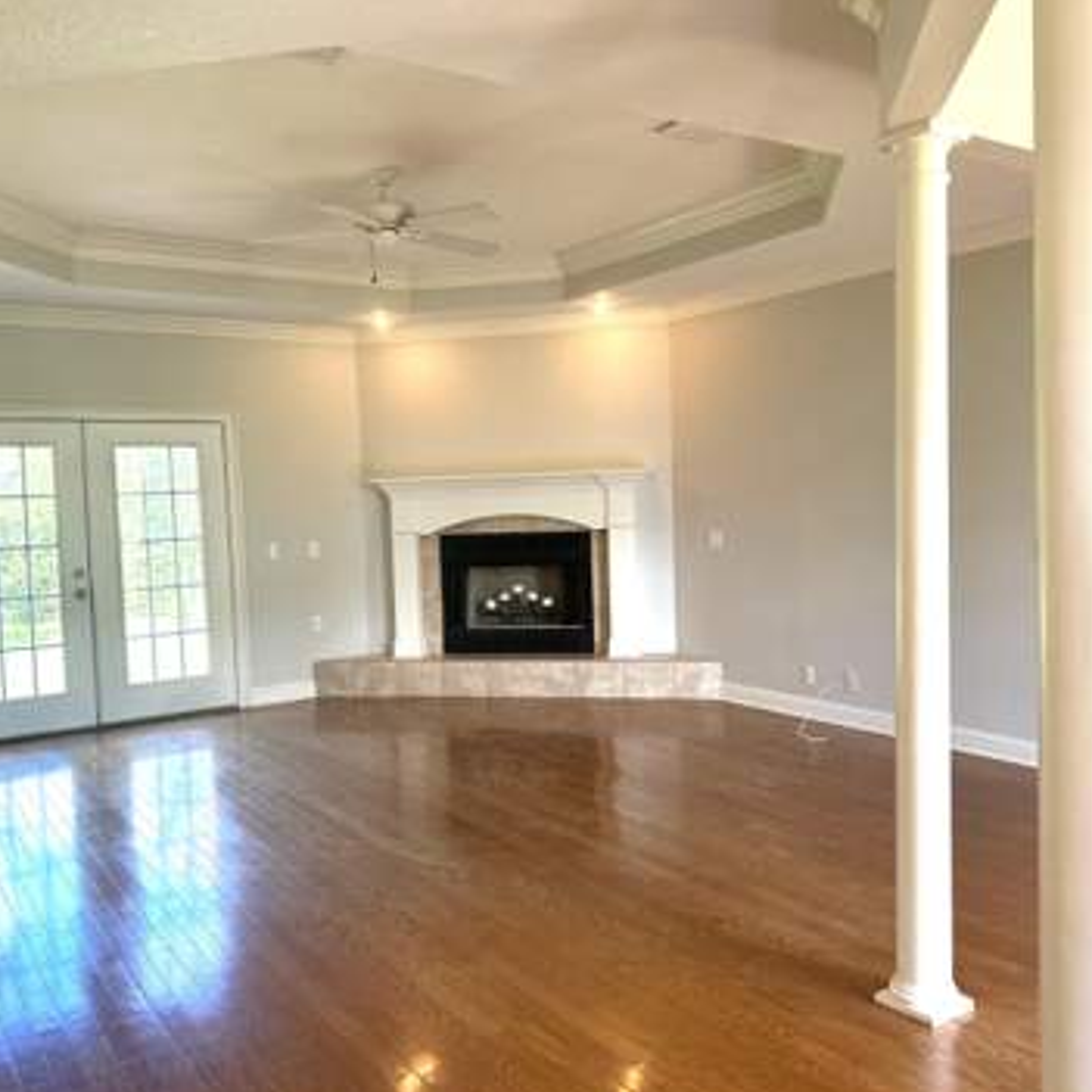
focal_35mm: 29
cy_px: 549
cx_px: 495
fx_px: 1035
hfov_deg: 55.5
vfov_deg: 55.6
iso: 200
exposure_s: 1/120
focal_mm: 6.86
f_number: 1.78
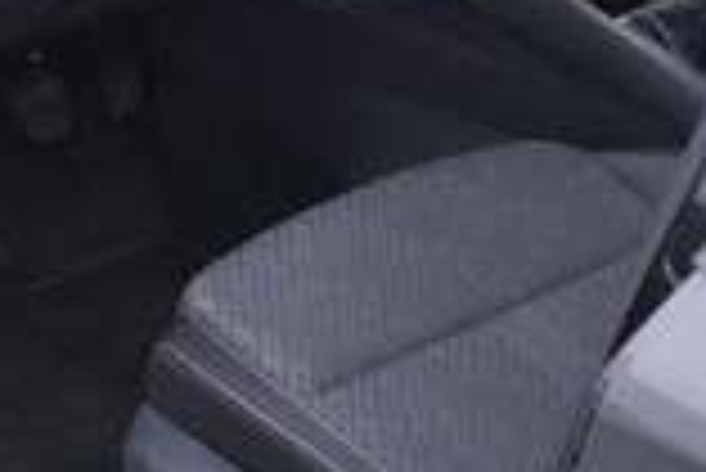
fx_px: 2473
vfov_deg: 10.6
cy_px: -169
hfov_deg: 15.9
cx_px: 4
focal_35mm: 126
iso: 125
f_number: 3.2
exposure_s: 1/40
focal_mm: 24
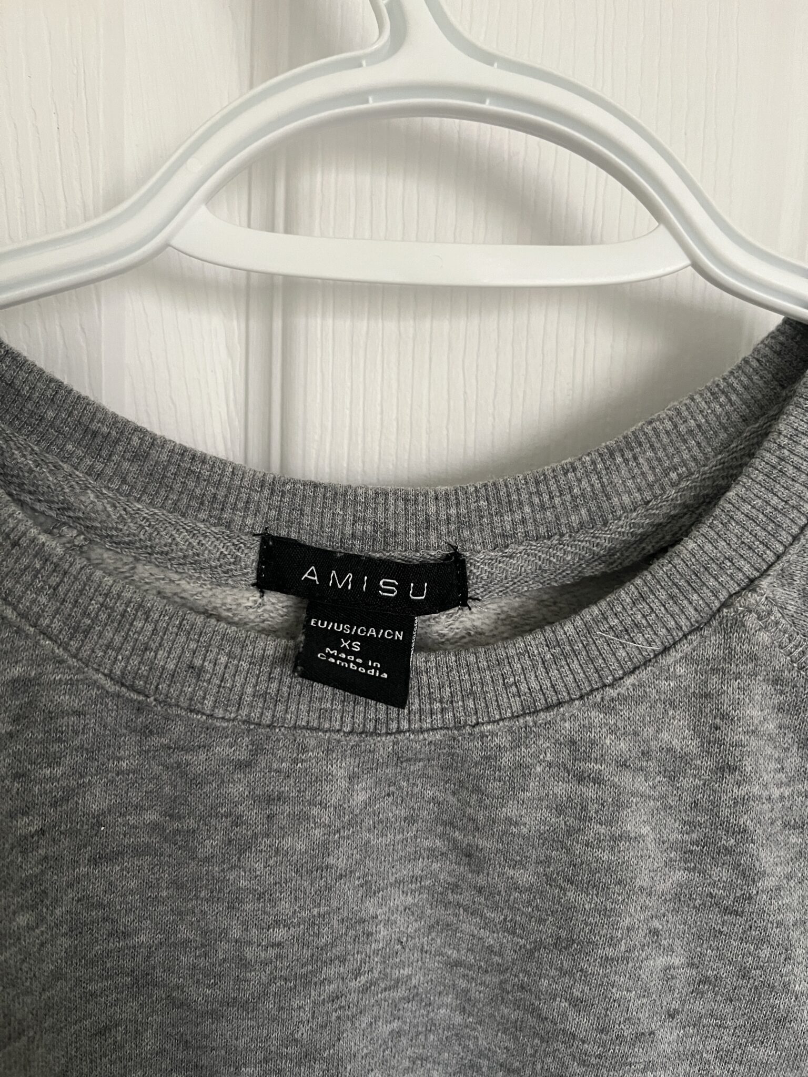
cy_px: 538
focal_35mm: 26
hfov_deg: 53.1
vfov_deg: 67.3
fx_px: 809
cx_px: 404
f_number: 1.6
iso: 500
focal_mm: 5.1
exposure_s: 1/60
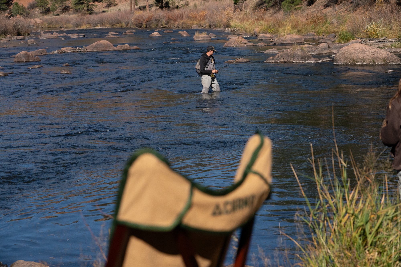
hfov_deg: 22.1
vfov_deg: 14.9
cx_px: 200
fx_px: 1025
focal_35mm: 92
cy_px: 134
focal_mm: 92
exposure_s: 1/6400
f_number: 6.3
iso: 3200
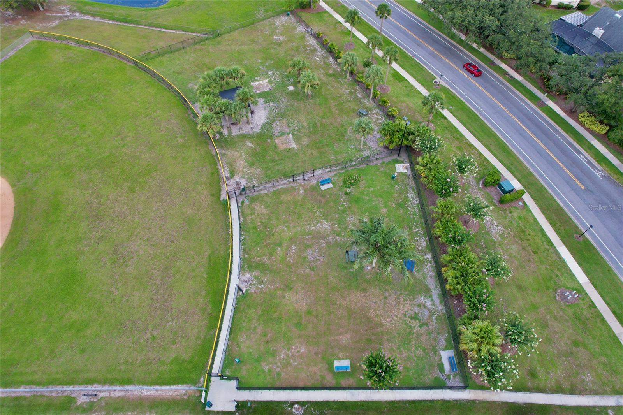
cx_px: 312
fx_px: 381
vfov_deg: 57.2
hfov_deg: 78.6
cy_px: 208
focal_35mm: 22
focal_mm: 8.38
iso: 100
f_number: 2.8
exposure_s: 1/500
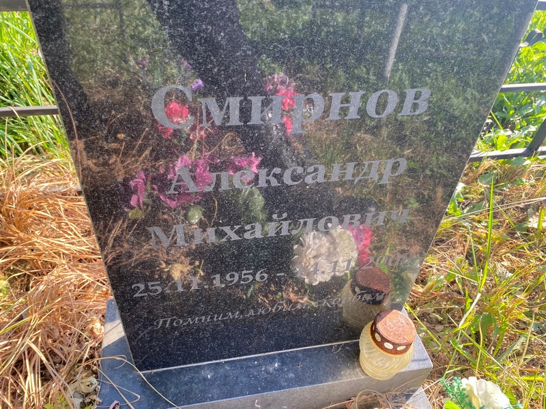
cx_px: 273
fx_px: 410
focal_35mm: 26
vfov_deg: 53.1
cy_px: 204
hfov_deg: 67.3
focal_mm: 4.25
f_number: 1.8
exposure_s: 1/188
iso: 32
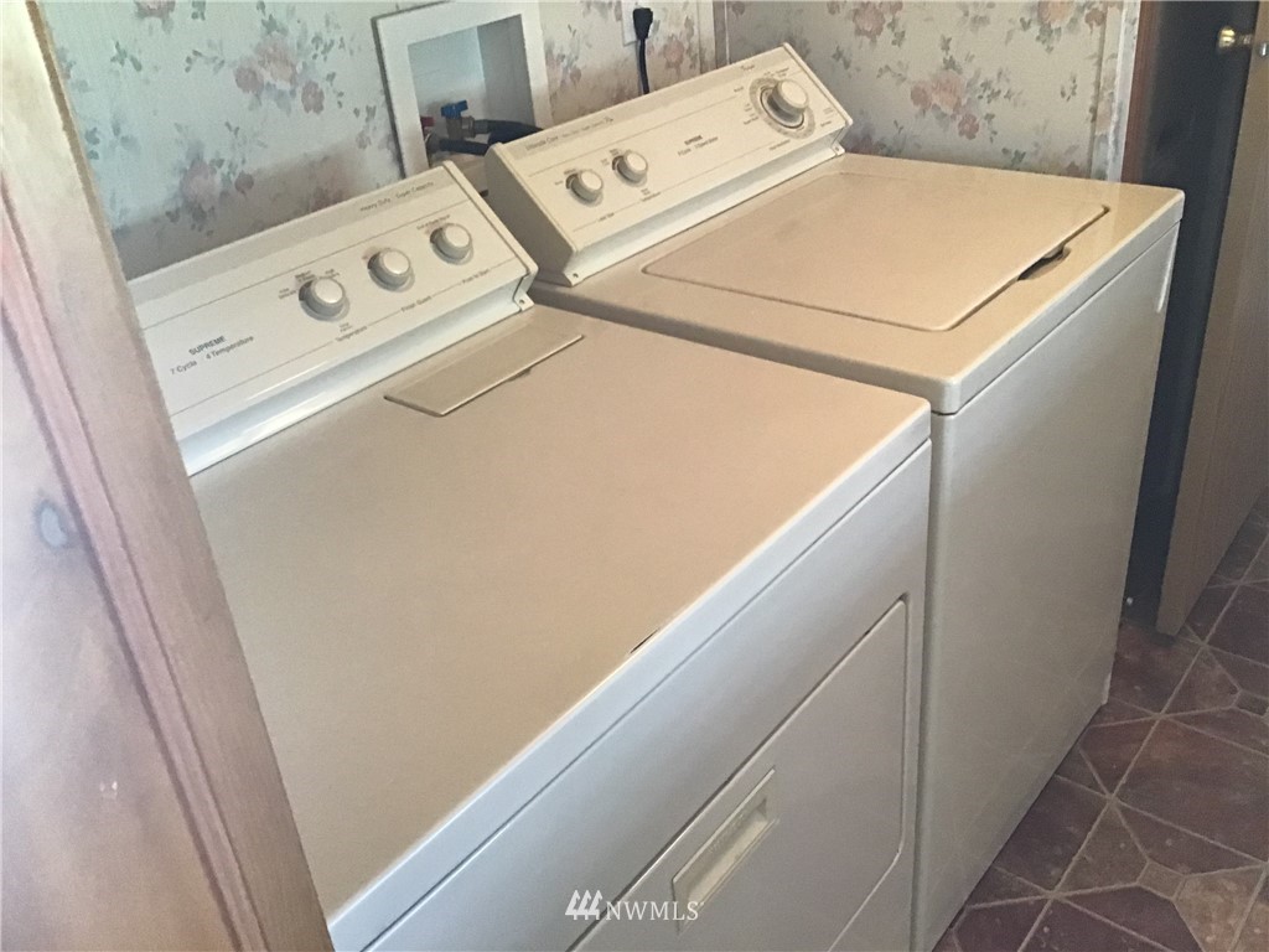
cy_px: 476
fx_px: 1136
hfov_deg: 58.4
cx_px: 634
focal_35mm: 31
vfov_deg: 45.4
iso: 160
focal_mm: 3.3
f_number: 2.4
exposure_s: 1/30
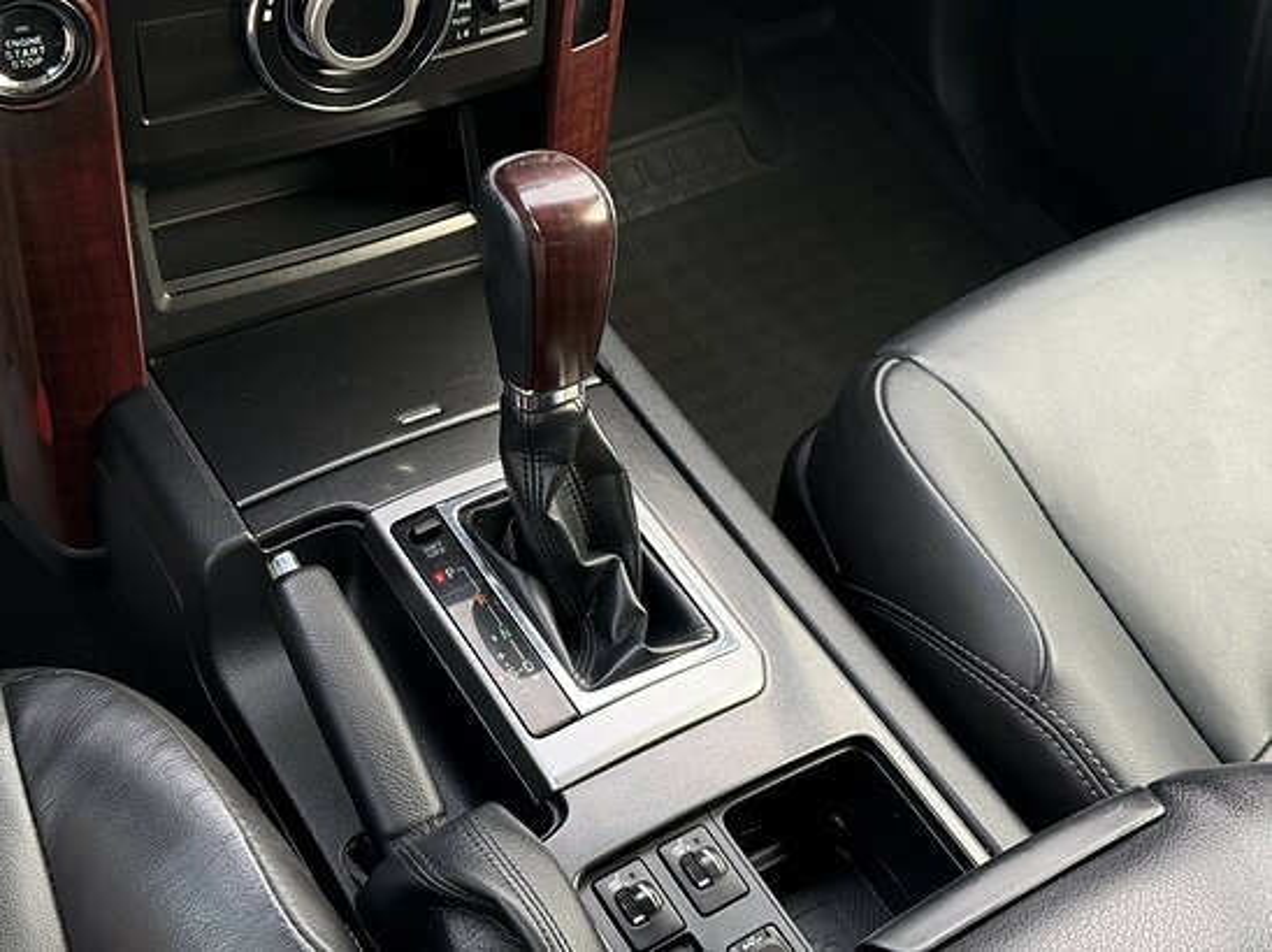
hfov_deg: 39.7
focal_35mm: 48
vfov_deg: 30.2
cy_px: 476
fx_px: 1762
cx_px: 636
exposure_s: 1/77
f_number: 1.78
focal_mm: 6.76
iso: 160
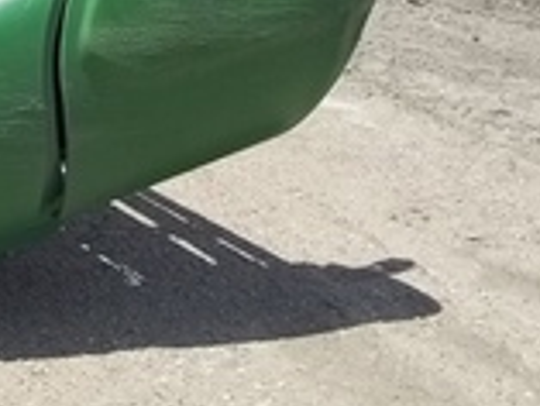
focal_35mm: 111
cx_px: -248
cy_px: -72
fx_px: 1733
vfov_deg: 13.0
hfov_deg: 16.3
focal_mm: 5.7
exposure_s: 1/125
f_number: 8.8
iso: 64
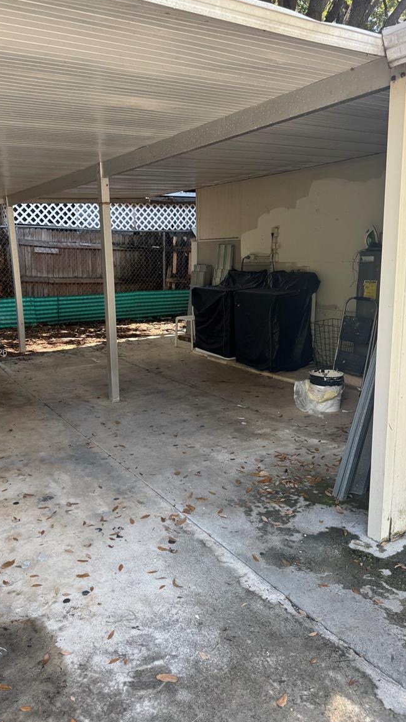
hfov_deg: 42.8
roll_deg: -2.3
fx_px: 517
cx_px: 172
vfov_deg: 69.8
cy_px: 354
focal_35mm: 27
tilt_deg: -7.4
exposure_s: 1/192
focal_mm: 6.76
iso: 64
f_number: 1.78
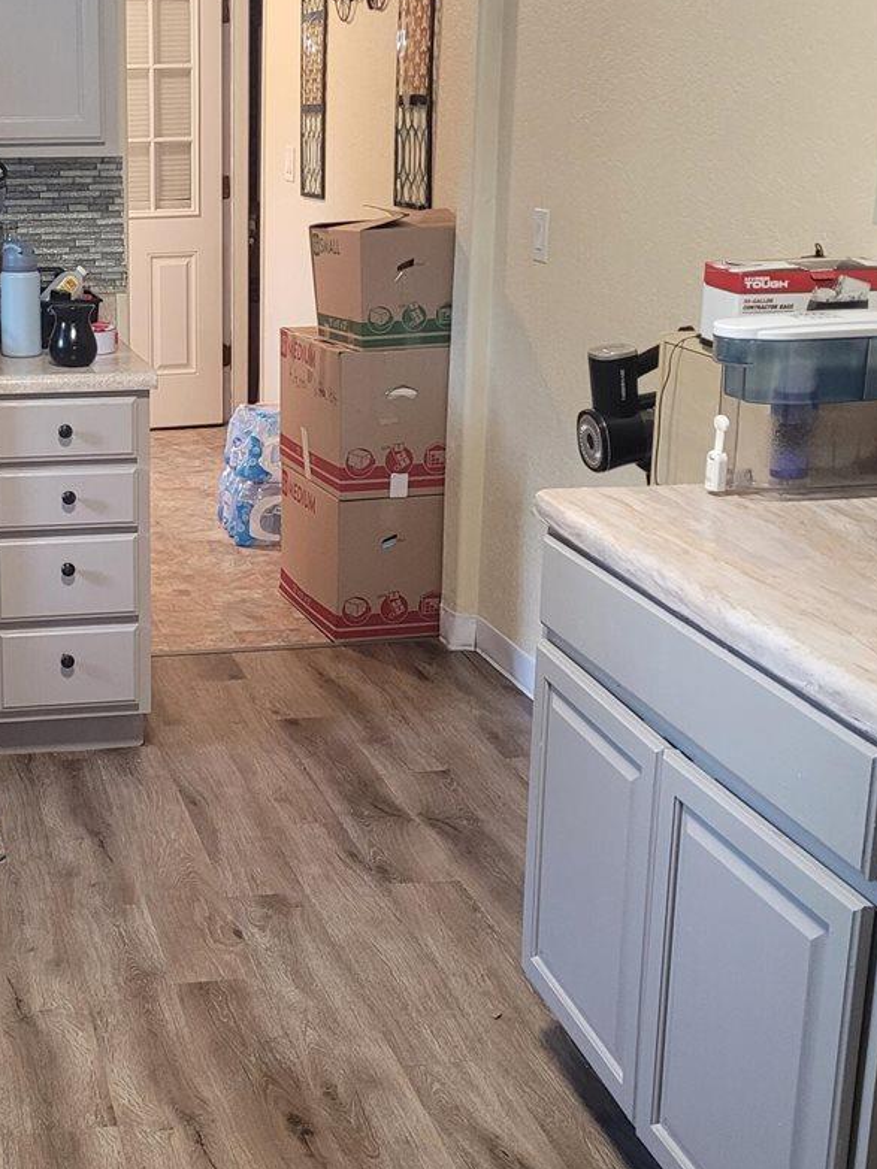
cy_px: 506
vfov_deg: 37.4
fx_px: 1723
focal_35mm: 51
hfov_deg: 27.6
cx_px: 109
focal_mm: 5.4
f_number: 1.8
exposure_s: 1/40
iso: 400
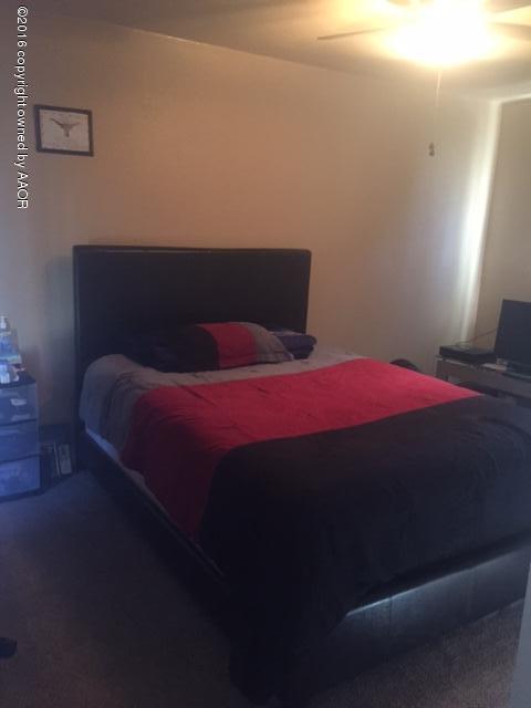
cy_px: 354
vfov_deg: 61.7
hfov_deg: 48.2
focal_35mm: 29
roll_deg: -2.4
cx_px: 266
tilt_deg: -11.0
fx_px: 593
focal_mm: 4.15
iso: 400
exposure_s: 1/15
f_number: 2.2
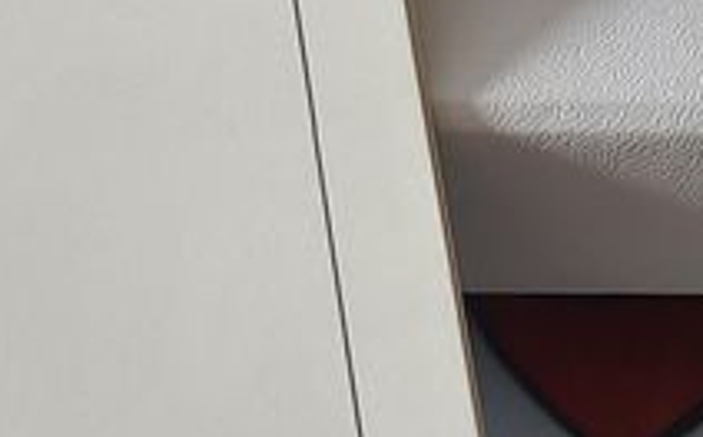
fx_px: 2392
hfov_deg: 16.5
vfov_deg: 10.4
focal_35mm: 125
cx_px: 633
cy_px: 96
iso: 100
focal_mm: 7
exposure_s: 1/60
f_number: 1.8
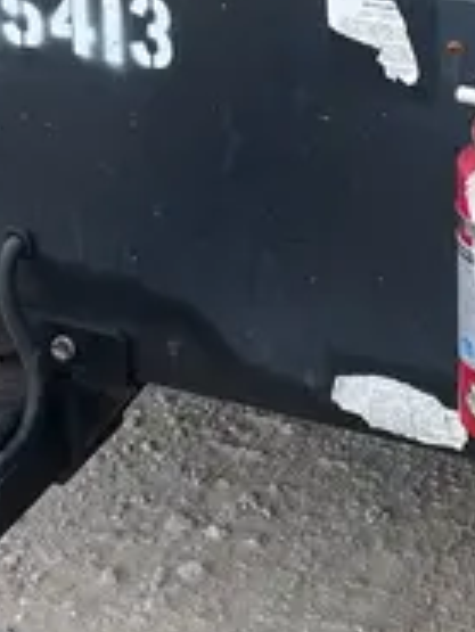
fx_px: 1882
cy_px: -114
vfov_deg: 18.2
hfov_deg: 14.3
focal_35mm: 103
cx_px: 355
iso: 50
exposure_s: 1/845
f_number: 1.6
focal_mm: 5.1
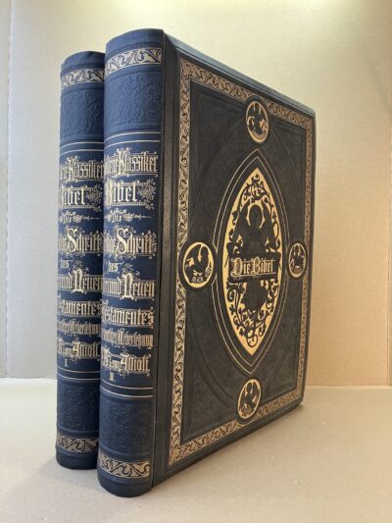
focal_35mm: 28
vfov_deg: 63.4
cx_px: 196
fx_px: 423
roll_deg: -0.9
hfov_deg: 49.8
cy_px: 262
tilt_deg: -0.3
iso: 80
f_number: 1.8
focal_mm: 3.99
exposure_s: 1/61
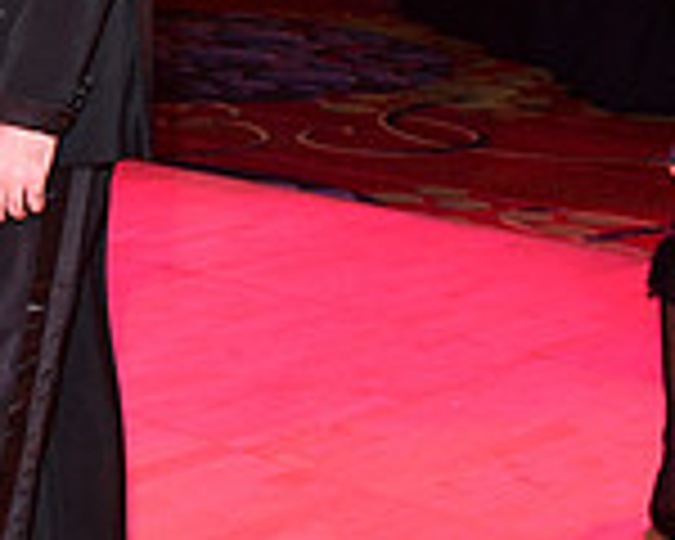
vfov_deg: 13.1
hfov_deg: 15.0
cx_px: -432
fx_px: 2317
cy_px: 7
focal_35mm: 116
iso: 2500
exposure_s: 1/250
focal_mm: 32
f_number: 5.6
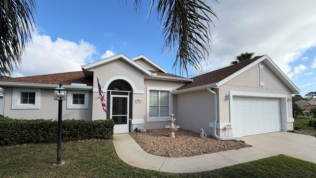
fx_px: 134
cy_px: 98
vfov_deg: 66.9
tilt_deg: +3.0
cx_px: 161
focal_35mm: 16
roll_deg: +0.8
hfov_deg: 99.4
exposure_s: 1/770
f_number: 2.2
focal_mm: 2.22
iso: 25
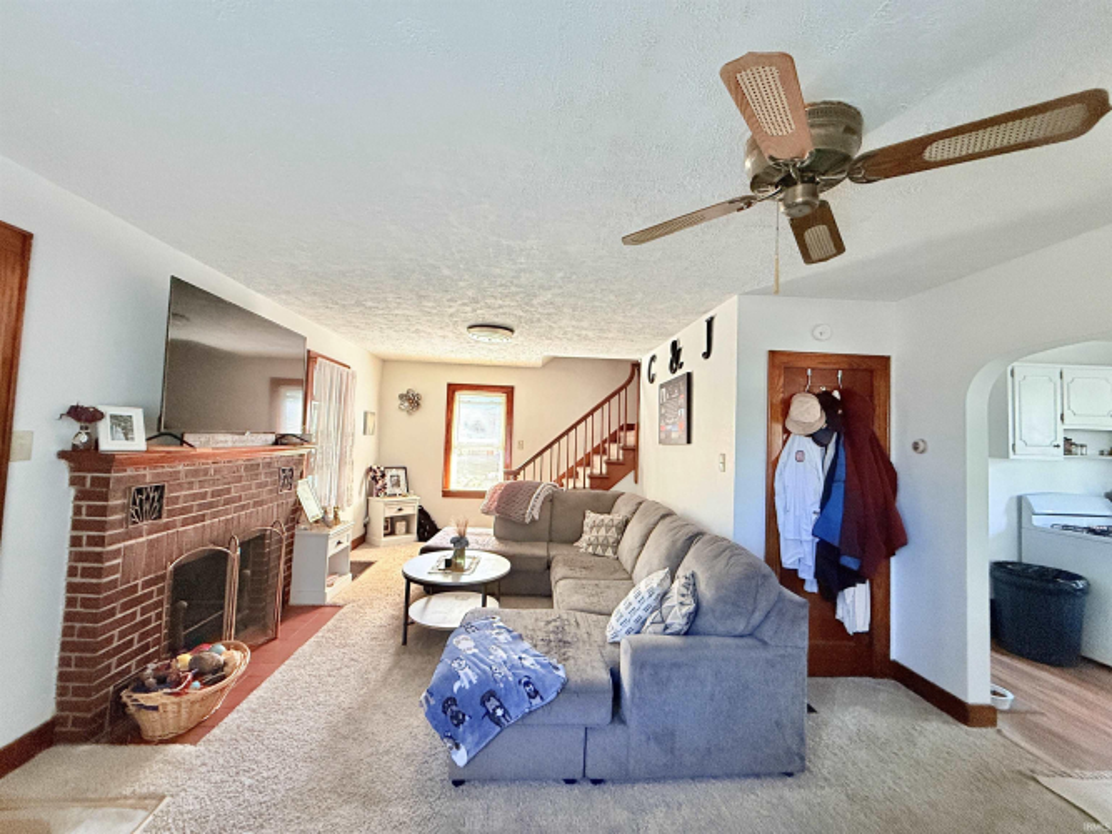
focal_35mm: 14
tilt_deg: +4.0
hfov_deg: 102.1
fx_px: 450
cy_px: 417
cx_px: 556
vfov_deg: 85.7
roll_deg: -2.4
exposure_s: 1/99
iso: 320
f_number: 2.2
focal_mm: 2.22
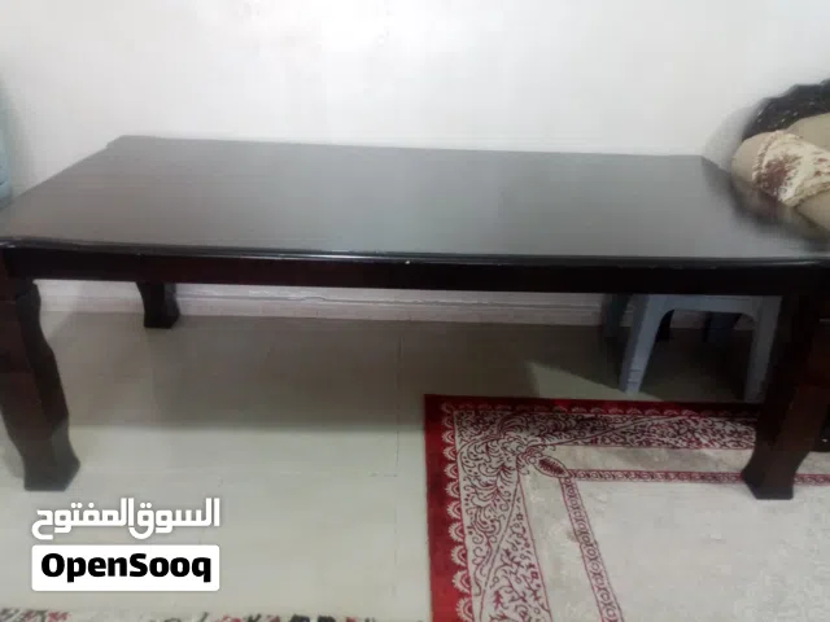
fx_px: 623
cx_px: 415
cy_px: 311
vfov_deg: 53.1
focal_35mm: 26
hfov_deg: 67.3
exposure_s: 1/25
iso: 375
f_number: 1.8
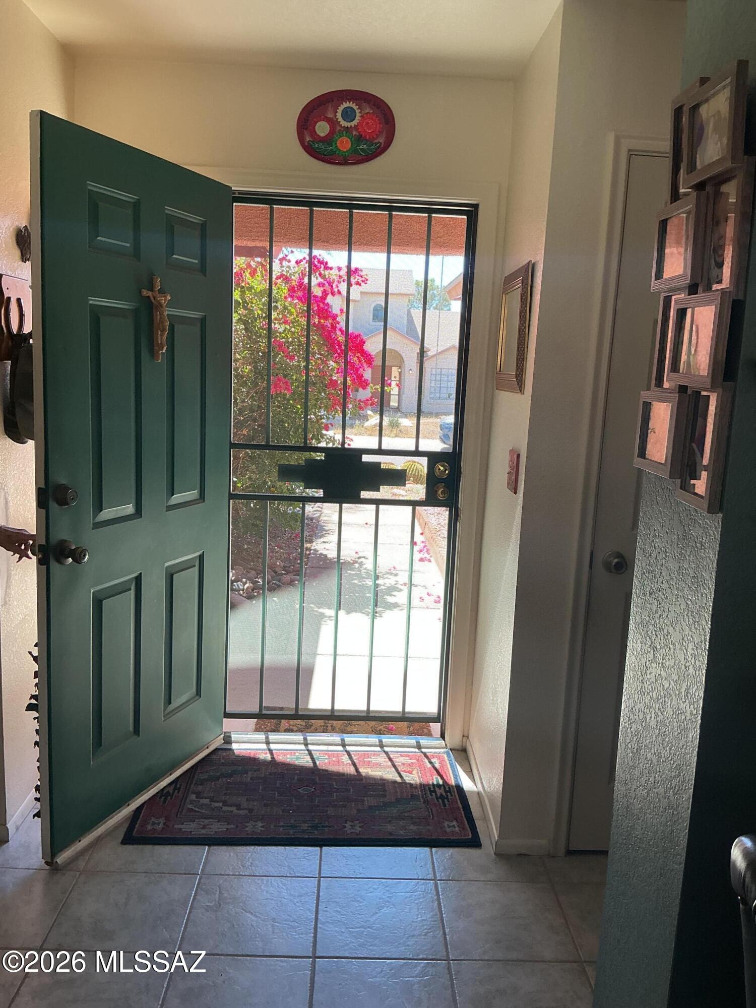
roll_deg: -2.0
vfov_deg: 61.7
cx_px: 378
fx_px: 844
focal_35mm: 29
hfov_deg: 48.2
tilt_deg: -9.5
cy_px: 504
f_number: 1.8
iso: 40
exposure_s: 1/120
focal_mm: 3
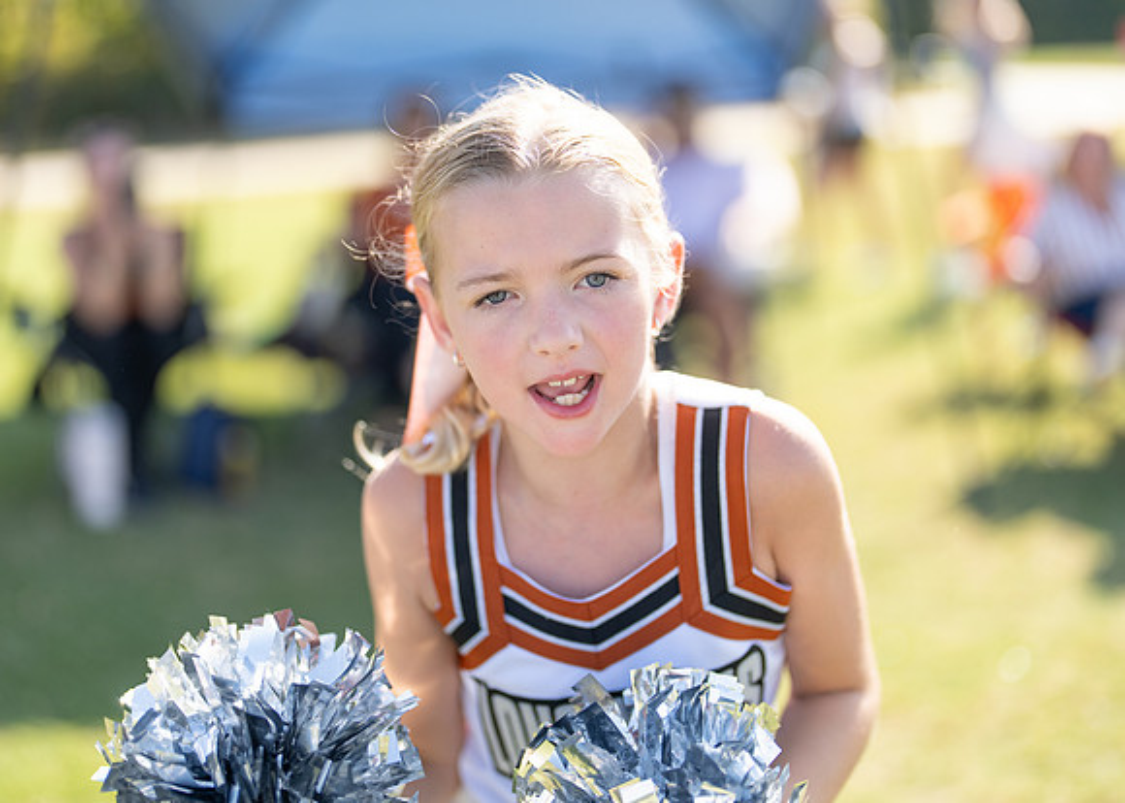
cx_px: 536
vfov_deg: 24.4
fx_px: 1855
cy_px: 361
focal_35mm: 58
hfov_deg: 33.7
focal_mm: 50
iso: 100
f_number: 1.2
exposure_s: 1/4000
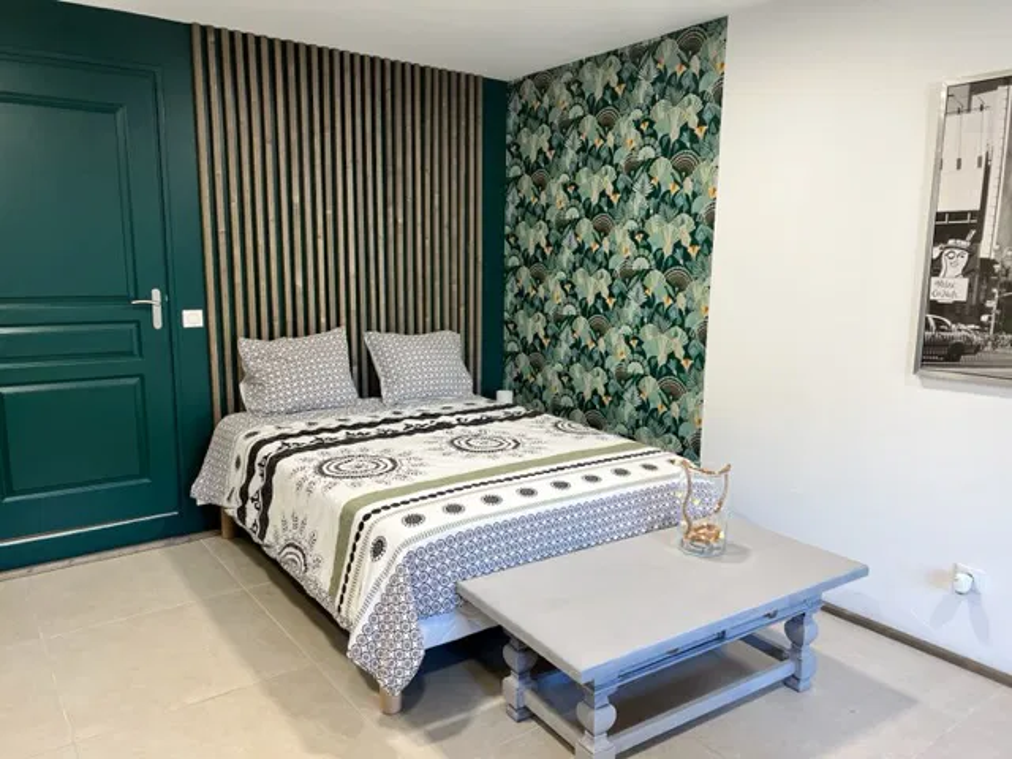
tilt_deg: -8.0
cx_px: 506
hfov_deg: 67.3
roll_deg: -0.1
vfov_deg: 53.1
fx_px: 760
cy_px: 380
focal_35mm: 26
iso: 80
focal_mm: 5.7
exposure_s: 1/100
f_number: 1.5
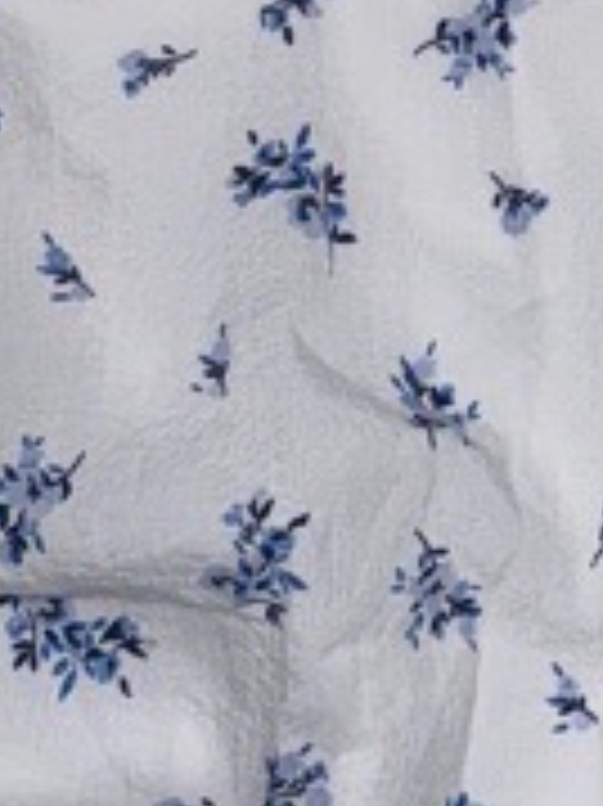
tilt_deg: -81.9
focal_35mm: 134
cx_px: 639
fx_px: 3116
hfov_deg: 10.9
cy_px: -50
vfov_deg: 14.4
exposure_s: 1/67
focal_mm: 6.76
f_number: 1.78
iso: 64
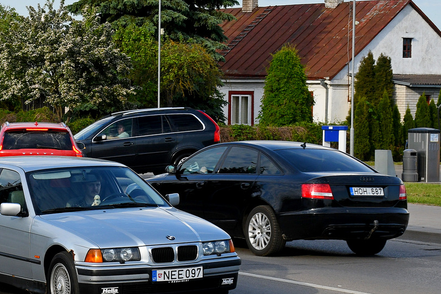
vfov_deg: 14.9
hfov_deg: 21.8
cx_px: 87
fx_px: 1127
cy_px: 122
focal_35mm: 92
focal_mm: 38
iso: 250
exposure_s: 1/800
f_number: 6.3
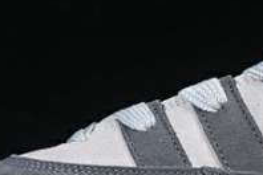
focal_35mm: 276
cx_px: 300
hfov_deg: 7.4
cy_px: 94
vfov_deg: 5.0
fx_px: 2016
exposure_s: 1/80
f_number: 7.1
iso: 160
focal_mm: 50
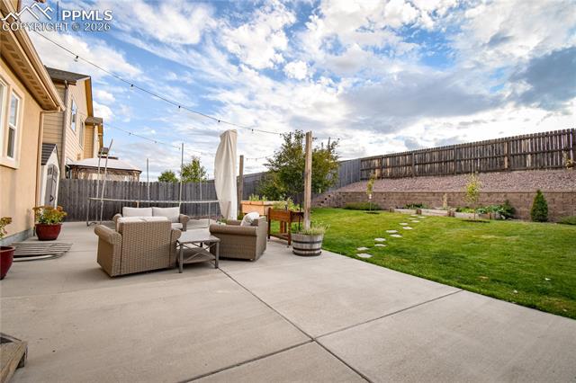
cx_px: 288
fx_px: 240
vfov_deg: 77.3
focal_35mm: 15
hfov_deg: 100.4
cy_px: 192
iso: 320
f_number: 8
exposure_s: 1/250
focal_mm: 10
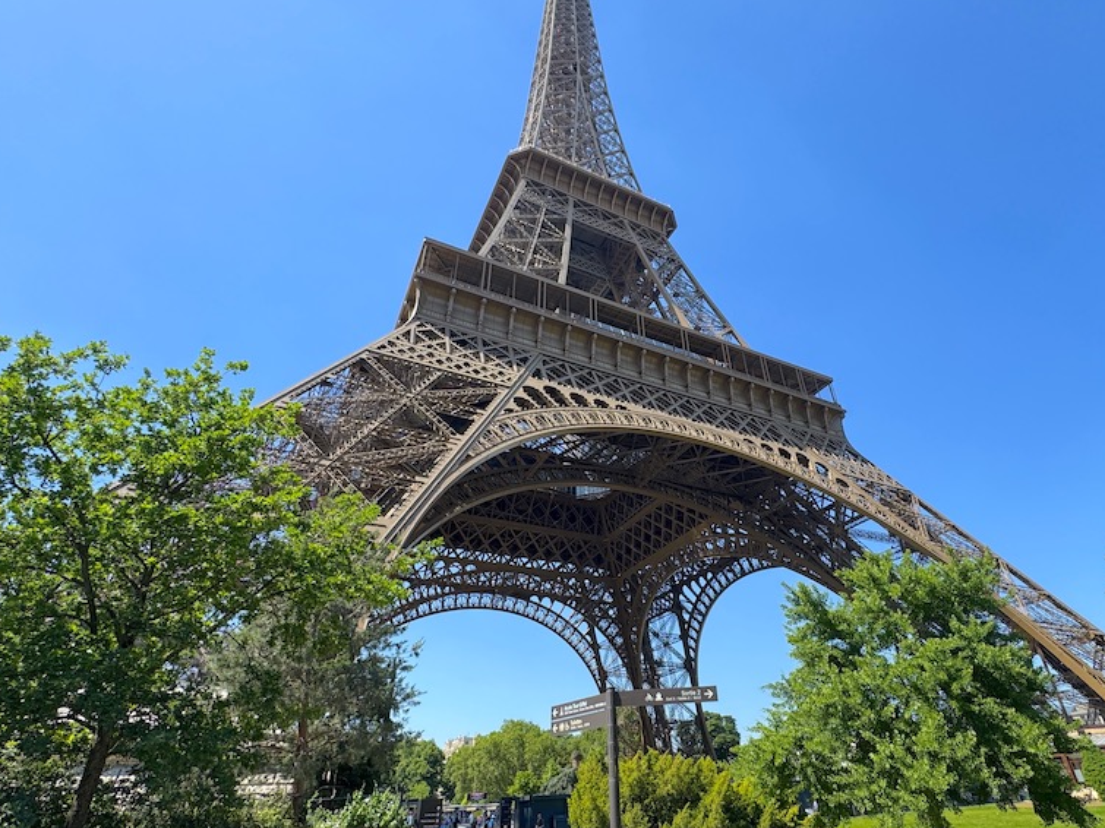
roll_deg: +2.4
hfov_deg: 84.4
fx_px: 606
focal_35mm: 19
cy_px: 414
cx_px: 610
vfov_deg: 68.7
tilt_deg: +35.2
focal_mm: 2.22
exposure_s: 1/812
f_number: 2.2
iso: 40
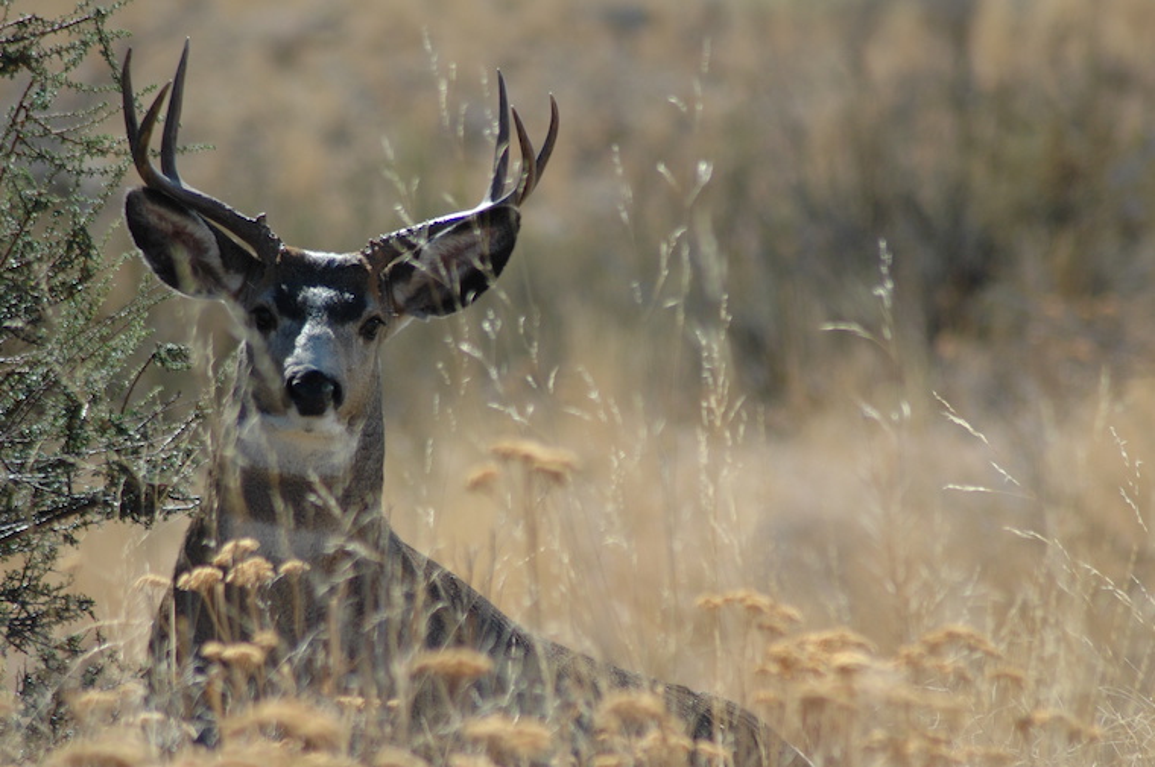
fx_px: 14422
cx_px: 578
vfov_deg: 3.0
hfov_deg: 4.6
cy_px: 384
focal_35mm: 450
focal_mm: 300
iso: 200
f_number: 5.6
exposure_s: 1/640
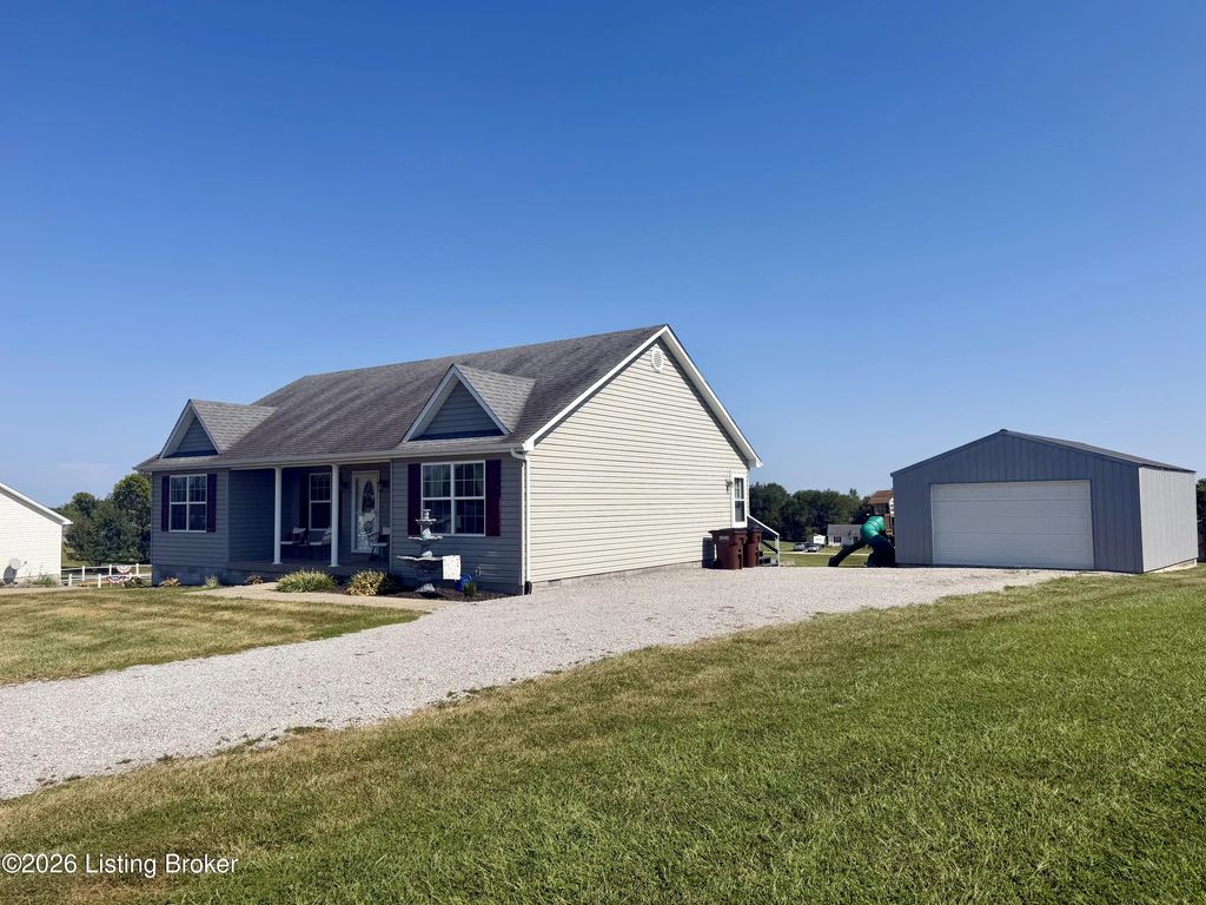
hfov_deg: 71.6
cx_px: 603
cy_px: 452
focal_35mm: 24
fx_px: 836
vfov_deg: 56.8
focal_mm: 6.76
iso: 80
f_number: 1.78
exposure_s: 1/6711
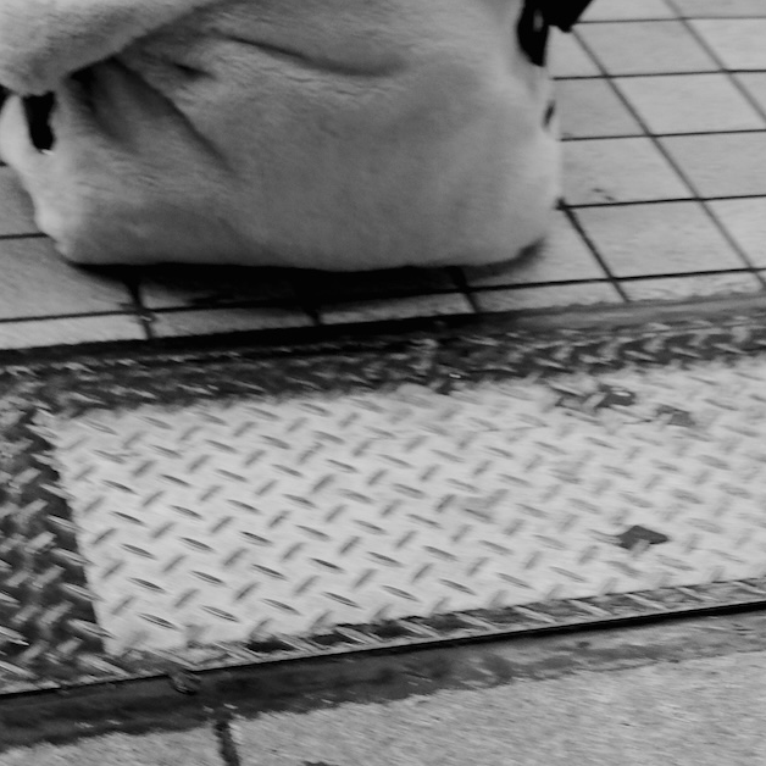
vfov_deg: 19.1
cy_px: 328
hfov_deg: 18.6
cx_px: 760
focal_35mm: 91
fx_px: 2278
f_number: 2.8
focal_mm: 23
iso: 800
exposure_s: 1/60
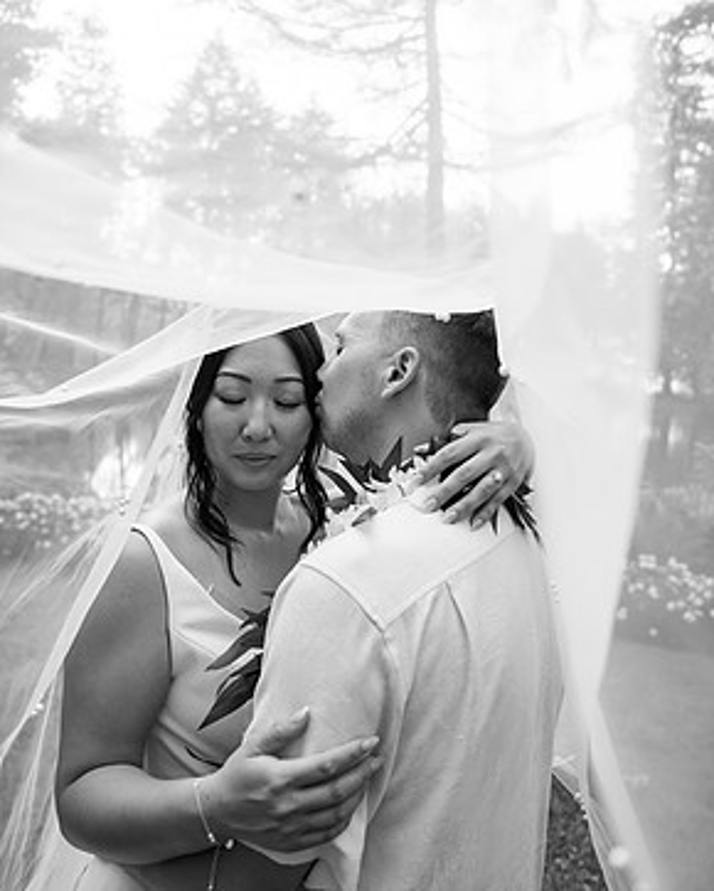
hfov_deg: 51.6
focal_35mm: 28
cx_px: 359
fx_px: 739
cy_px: 350
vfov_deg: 61.6
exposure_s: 1/500
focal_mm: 24
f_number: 3.5
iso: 200
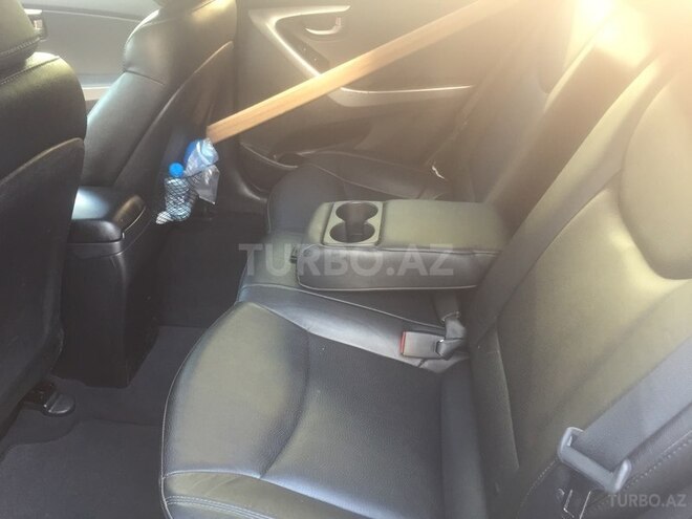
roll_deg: -2.0
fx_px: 580
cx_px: 346
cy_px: 260
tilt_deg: -30.2
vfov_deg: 48.2
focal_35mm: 29
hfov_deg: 61.7
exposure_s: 1/33
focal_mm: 4.15
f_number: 2.2
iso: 100
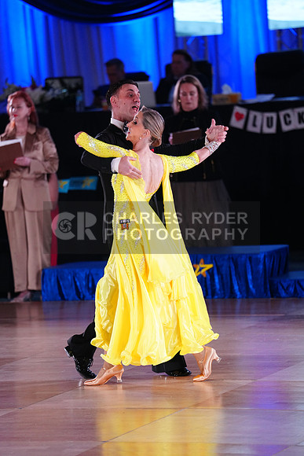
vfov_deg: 10.3
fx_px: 2532
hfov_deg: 6.9
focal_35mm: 200
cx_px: 152
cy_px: 228
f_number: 2.8
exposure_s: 1/500
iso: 2500
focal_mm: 200
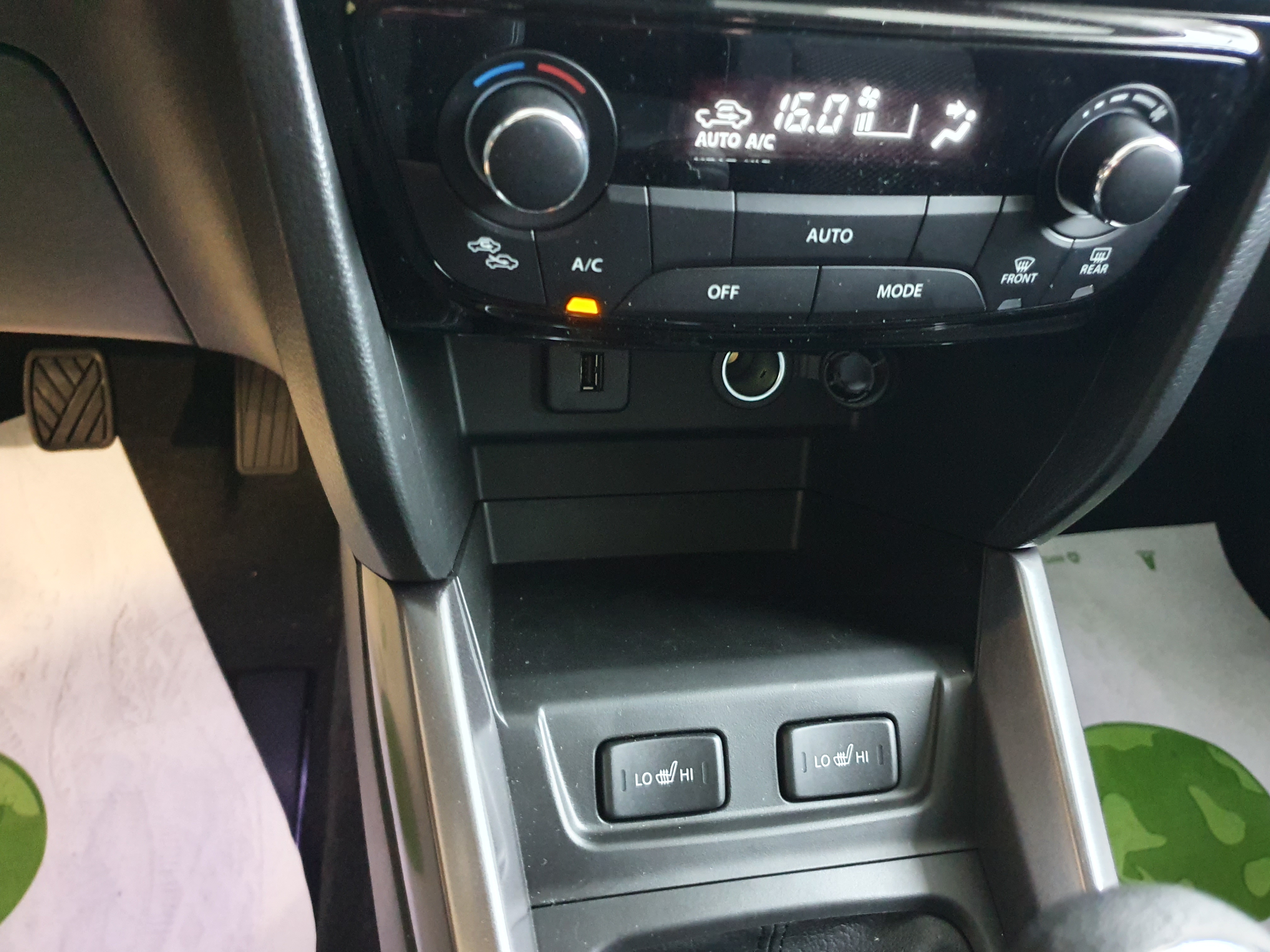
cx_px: 635
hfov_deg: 67.3
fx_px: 954
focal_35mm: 26
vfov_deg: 53.1
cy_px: 476
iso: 500
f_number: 1.5
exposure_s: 1/12
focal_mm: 4.32
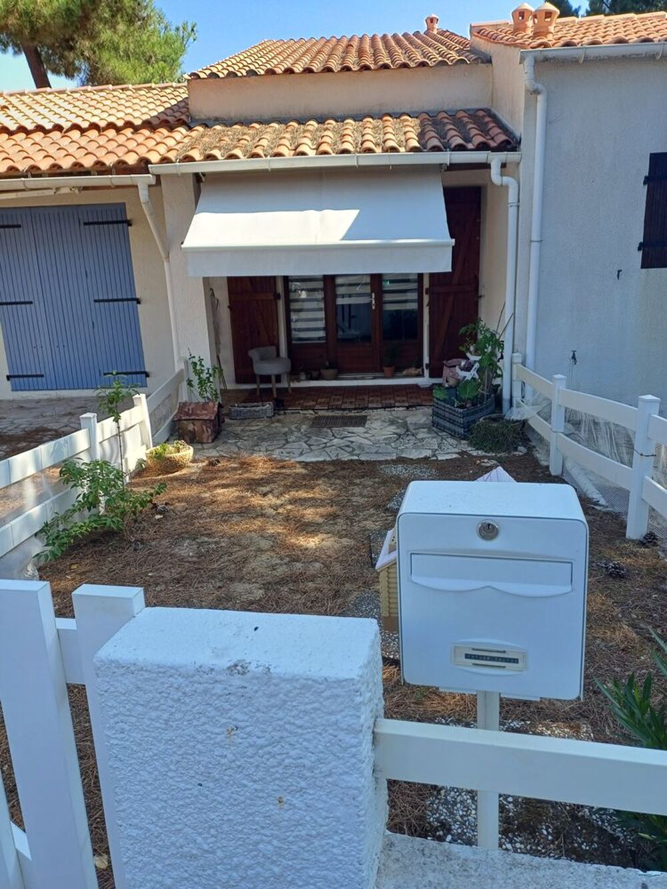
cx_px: 334
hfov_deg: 54.9
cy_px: 444
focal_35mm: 25
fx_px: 642
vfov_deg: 69.4
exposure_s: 1/404
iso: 50
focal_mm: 4.65
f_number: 1.8
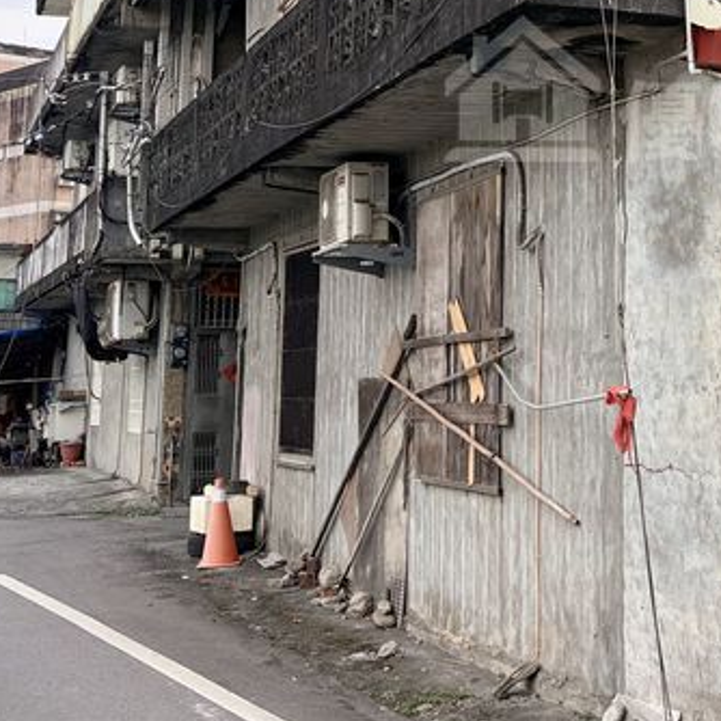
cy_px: 89
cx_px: 749
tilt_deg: +11.0
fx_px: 1555
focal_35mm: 66
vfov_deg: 25.4
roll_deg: +1.7
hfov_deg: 24.7
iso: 50
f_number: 1.6
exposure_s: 1/623
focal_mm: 5.96
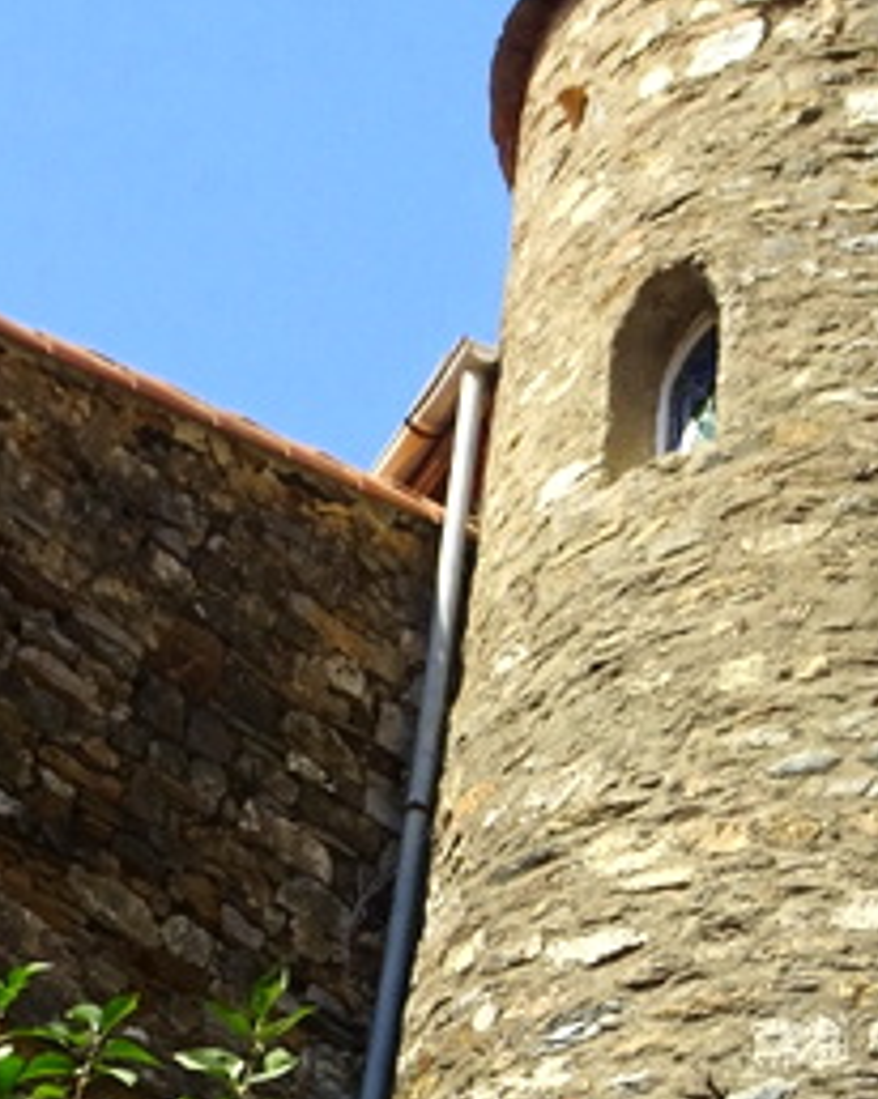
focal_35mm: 100
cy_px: 907
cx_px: 716
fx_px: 3252
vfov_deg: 19.0
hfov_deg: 15.3
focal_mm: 5.61
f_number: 4
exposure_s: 1/500
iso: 80
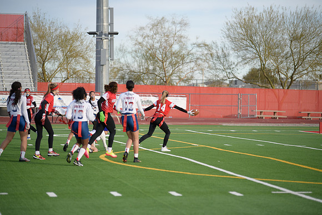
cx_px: 161
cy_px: 108
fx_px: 1297
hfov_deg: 14.2
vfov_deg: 9.5
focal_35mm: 145
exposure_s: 1/4000
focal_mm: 145
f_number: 2.8
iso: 640
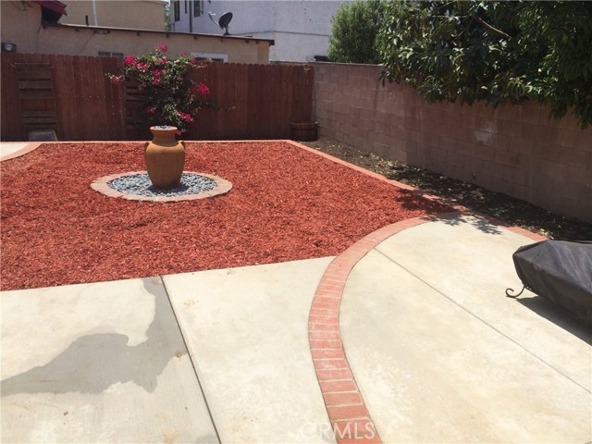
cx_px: 296
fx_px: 513
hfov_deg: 60.0
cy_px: 222
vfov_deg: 46.8
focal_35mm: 30
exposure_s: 1/2415
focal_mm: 4.12
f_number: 2.2
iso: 40
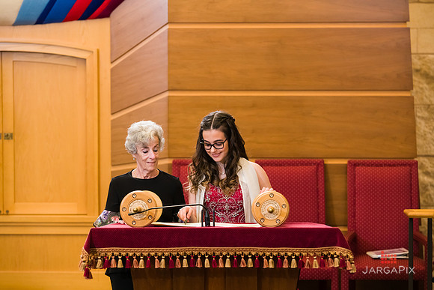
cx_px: 217
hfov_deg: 14.2
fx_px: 1748
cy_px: 145
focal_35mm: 145
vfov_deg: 9.5
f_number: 5.6
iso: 1600
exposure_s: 1/200
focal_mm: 145
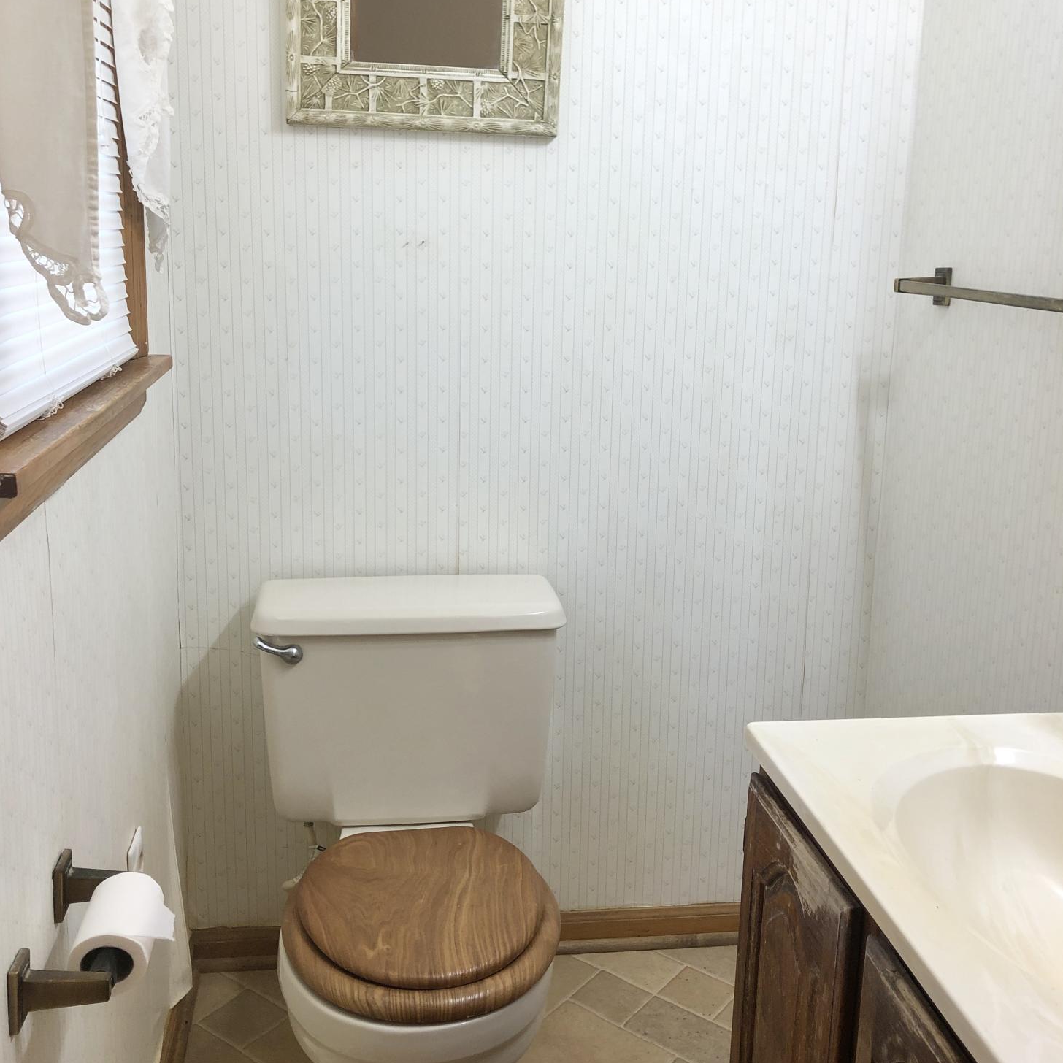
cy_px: 464
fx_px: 1181
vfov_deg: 48.3
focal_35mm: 34
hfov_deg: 48.4
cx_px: 523
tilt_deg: -10.7
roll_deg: -1.4
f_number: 1.8
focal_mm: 3.99
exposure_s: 1/30
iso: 25
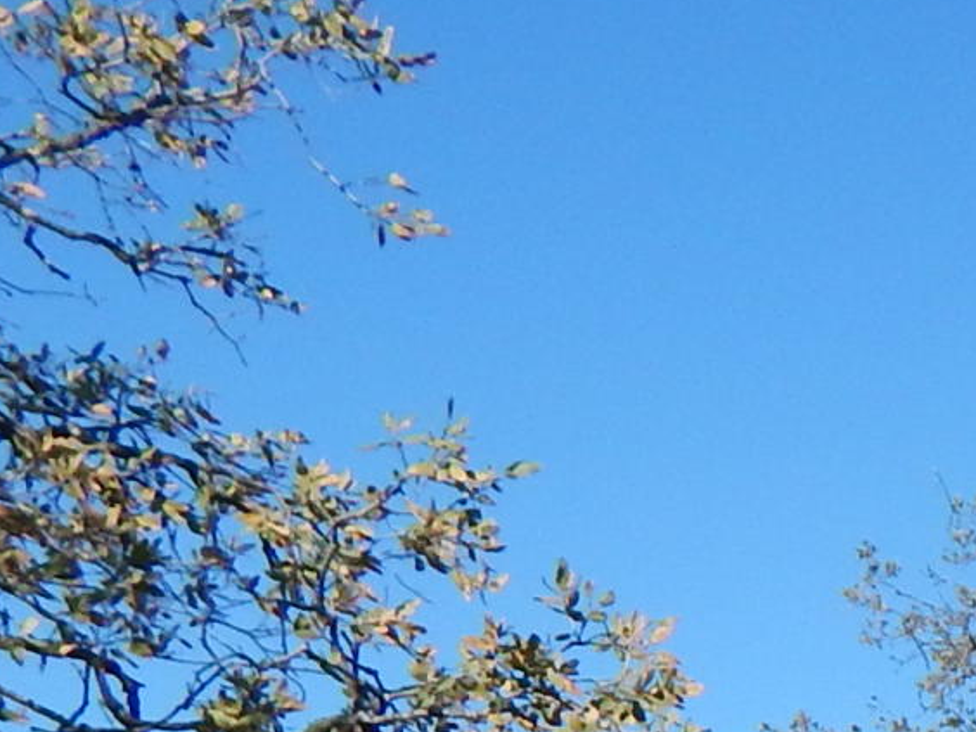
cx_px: 1860
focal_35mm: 117
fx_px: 3299
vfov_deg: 11.6
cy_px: 1395
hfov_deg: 14.4
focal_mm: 4
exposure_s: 1/500
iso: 125
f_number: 6
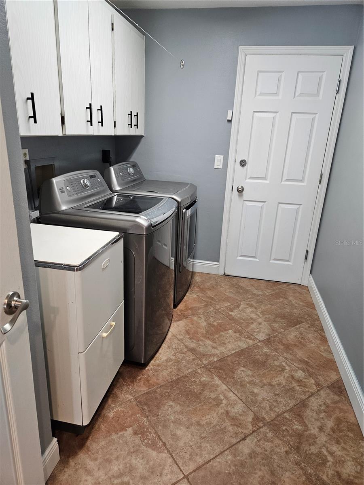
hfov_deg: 58.9
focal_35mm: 23
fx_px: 322
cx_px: 182
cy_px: 242
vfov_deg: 73.9
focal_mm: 5.4
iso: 320
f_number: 1.8
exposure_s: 1/120
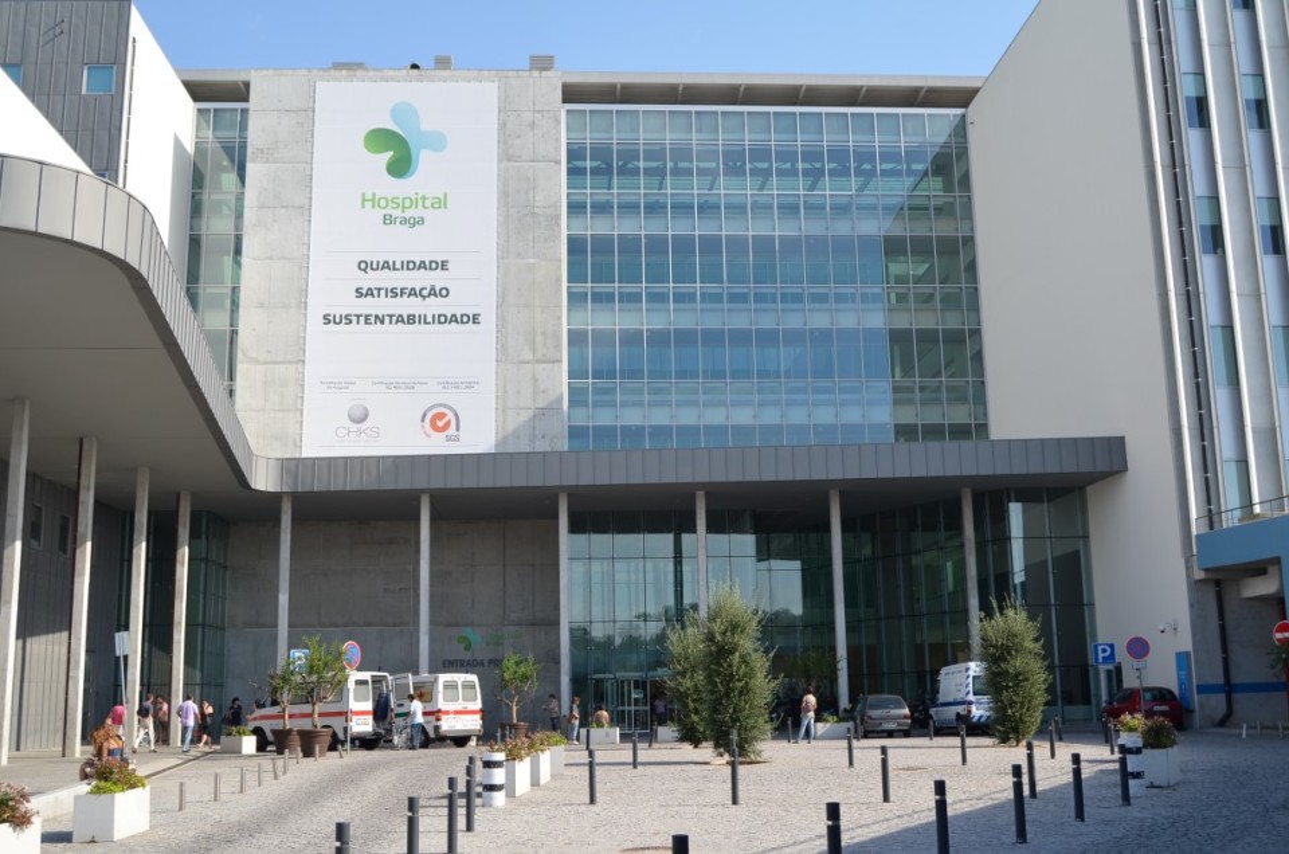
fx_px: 1394
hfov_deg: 49.6
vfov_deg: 34.1
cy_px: 427
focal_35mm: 39
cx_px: 644
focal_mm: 26
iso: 200
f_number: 7.1
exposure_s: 1/400
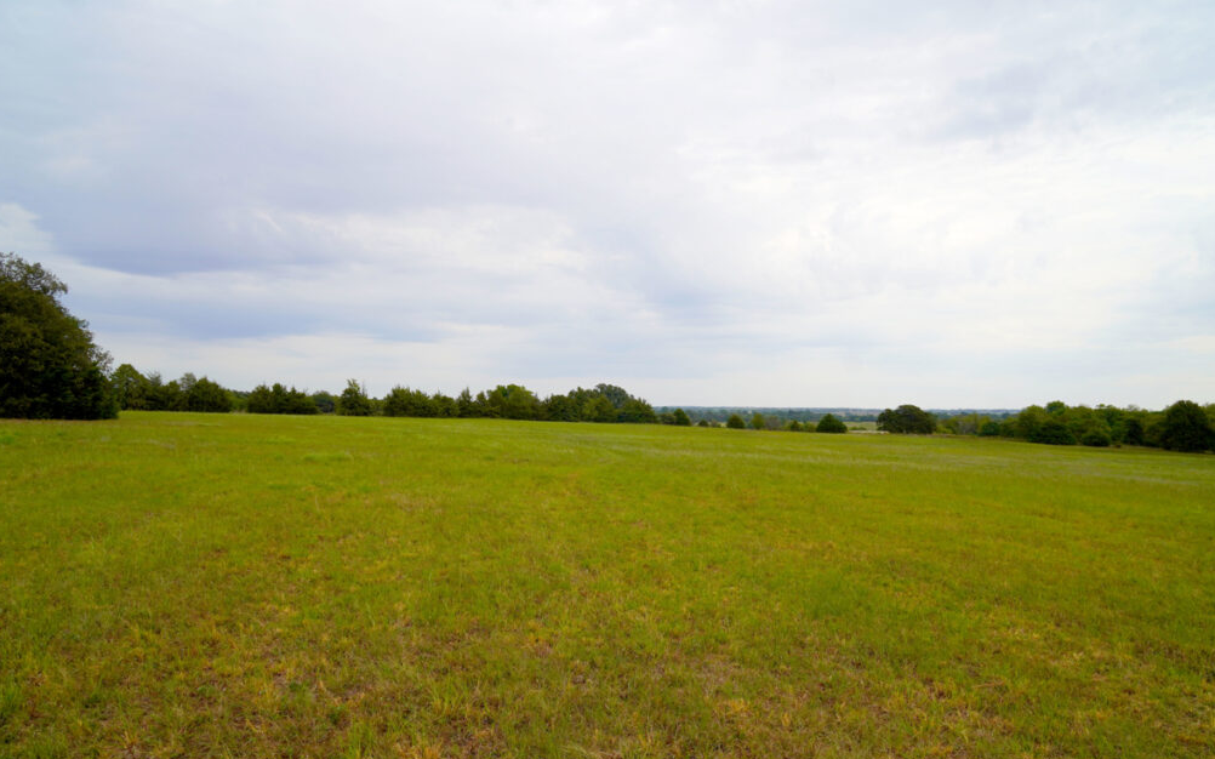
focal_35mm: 25
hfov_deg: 72.6
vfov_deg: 49.2
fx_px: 828
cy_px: 403
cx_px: 606
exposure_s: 1/125
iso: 100
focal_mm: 16
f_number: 9
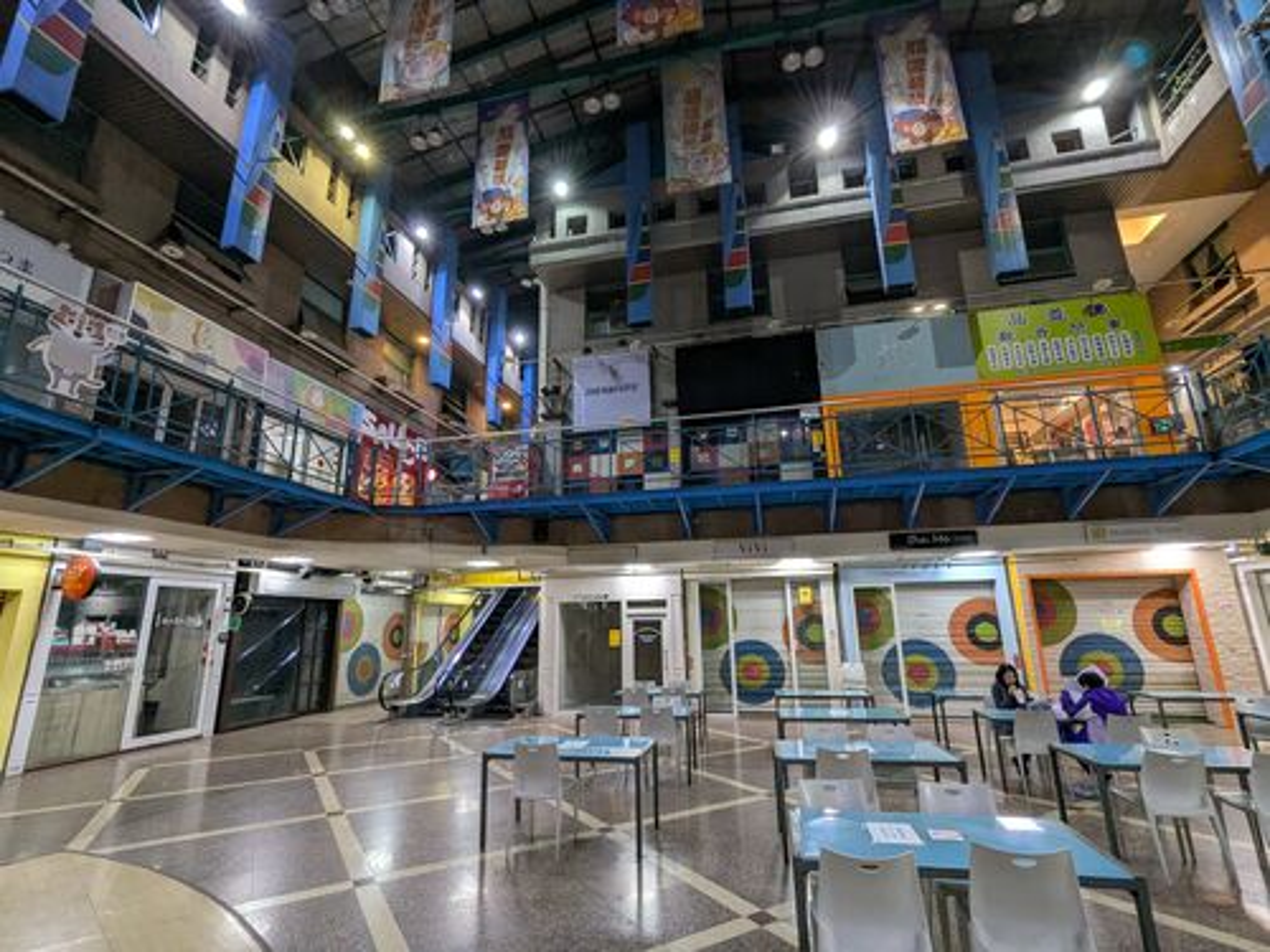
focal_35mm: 16
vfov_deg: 78.1
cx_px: 635
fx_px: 587
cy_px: 476
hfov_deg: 94.5
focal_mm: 2.35
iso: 161
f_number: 2.2
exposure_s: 1/40
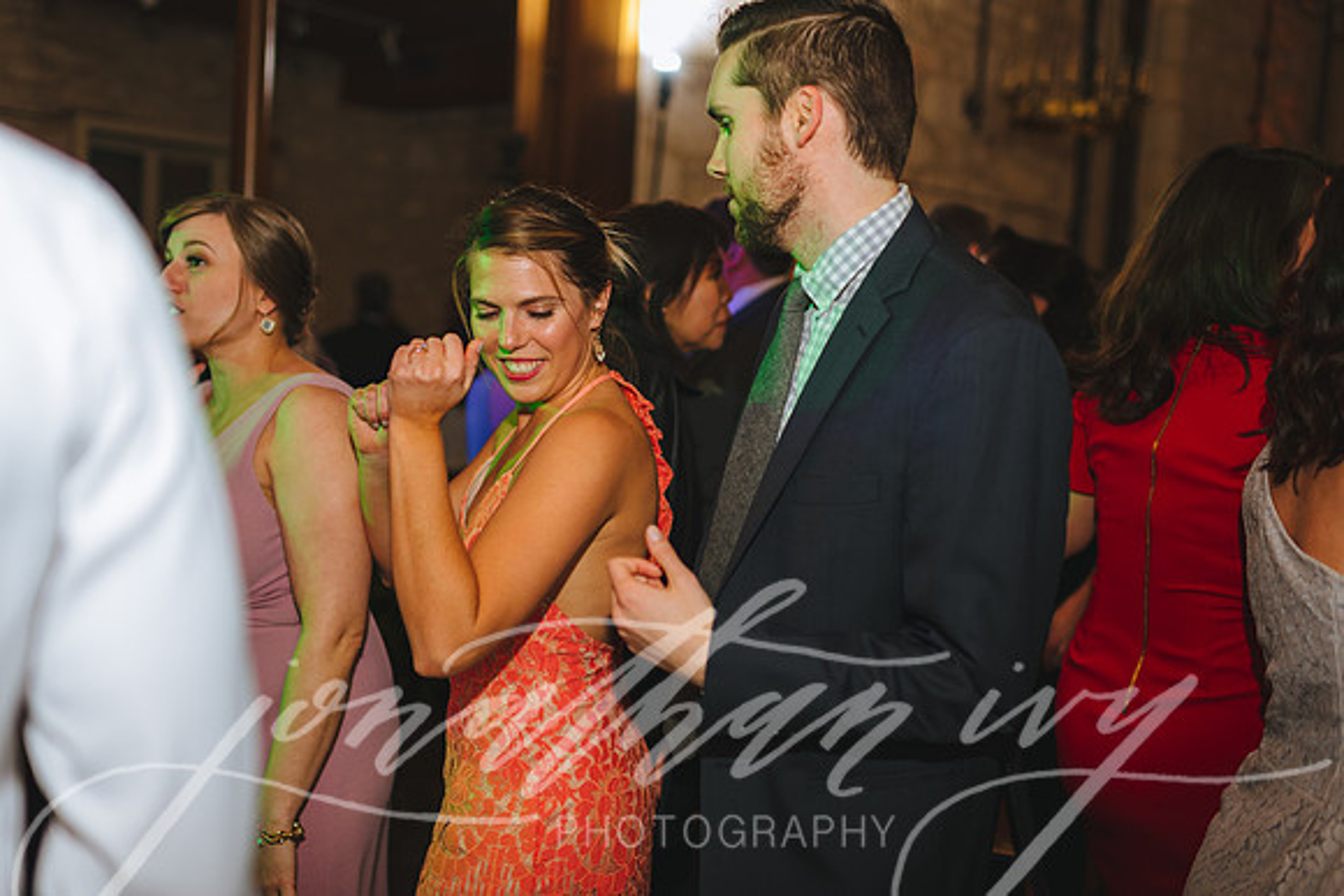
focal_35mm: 35
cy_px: 448
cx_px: 672
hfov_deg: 54.4
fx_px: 1307
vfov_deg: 37.9
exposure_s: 1/200
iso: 640
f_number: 2
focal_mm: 35
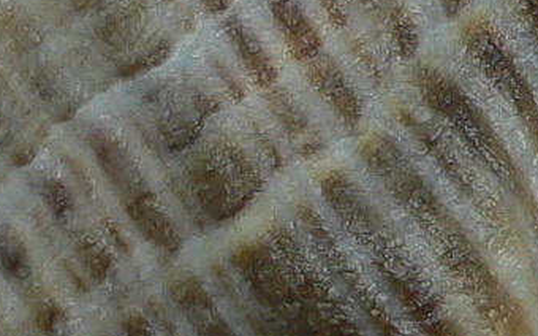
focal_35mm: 220
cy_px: 301
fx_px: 3224
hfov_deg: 9.5
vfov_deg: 5.9
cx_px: 307
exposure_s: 1/60
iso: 100
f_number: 2.8
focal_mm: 4.6
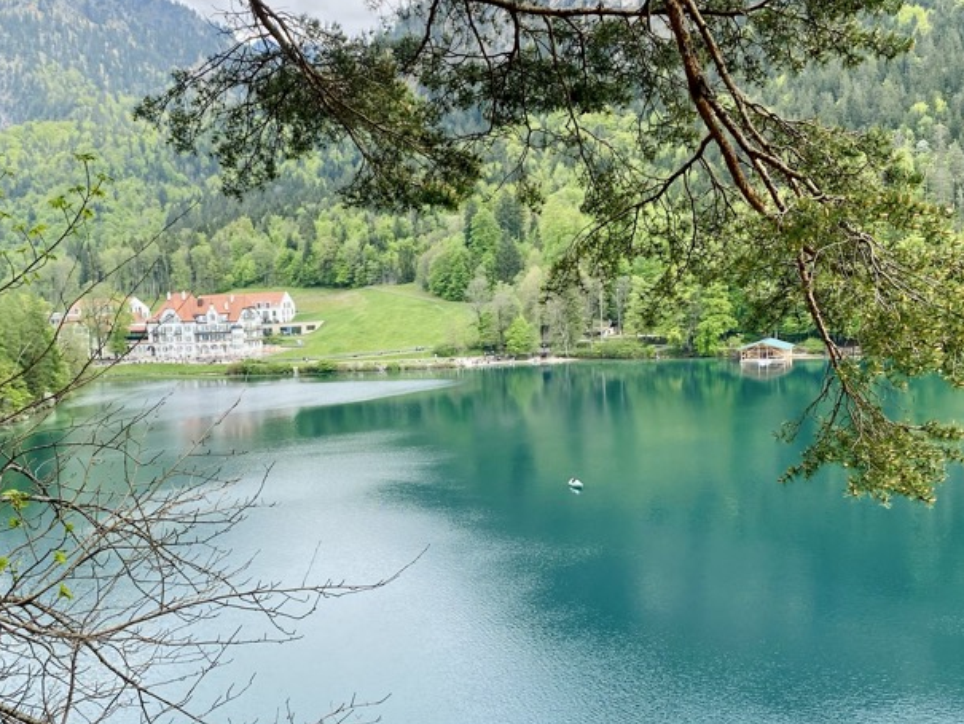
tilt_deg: -4.1
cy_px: 381
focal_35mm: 44
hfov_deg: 42.7
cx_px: 379
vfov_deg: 32.9
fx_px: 1226
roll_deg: +2.1
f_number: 1.8
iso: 32
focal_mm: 4.25
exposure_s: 1/816
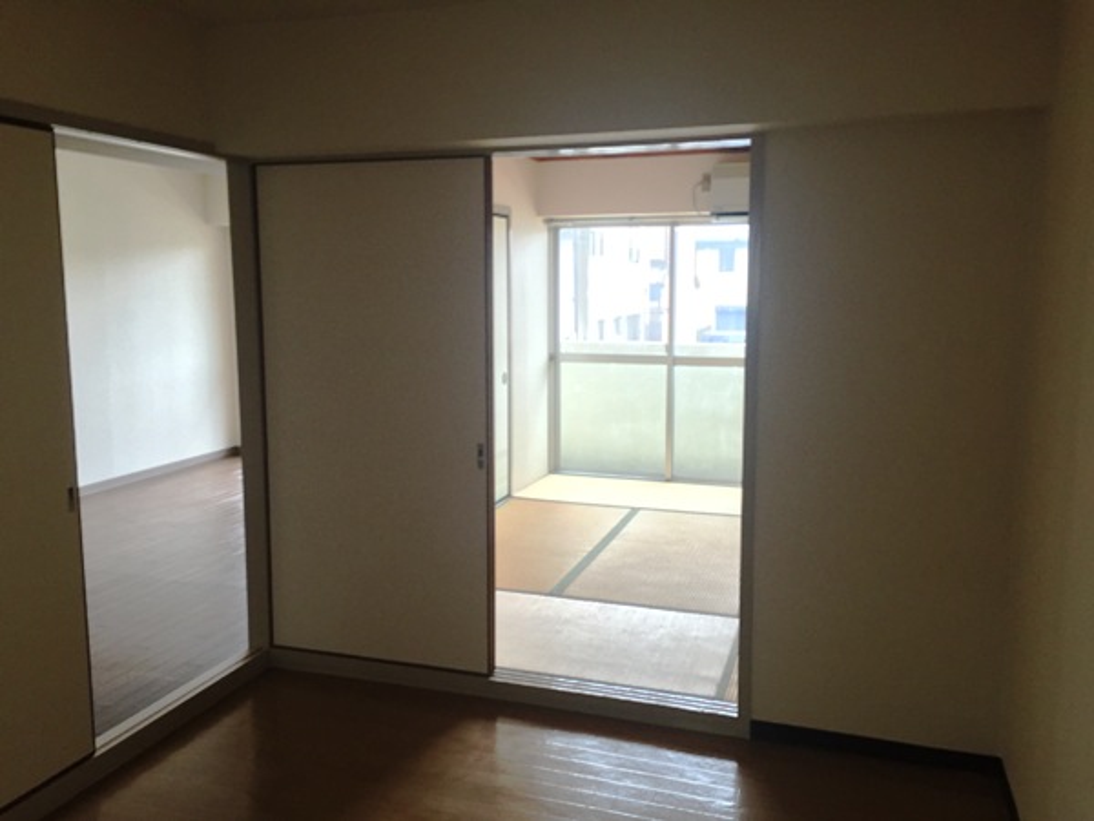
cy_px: 410
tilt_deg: -7.8
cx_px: 547
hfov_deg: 61.7
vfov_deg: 48.2
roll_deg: +0.3
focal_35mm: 29
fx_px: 917
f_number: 2.2
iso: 250
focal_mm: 4.15
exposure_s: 1/24
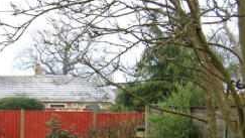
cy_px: 165
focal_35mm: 76
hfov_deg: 25.6
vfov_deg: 15.4
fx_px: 494
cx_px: -30
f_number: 5.6
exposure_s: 1/125
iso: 200
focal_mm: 18
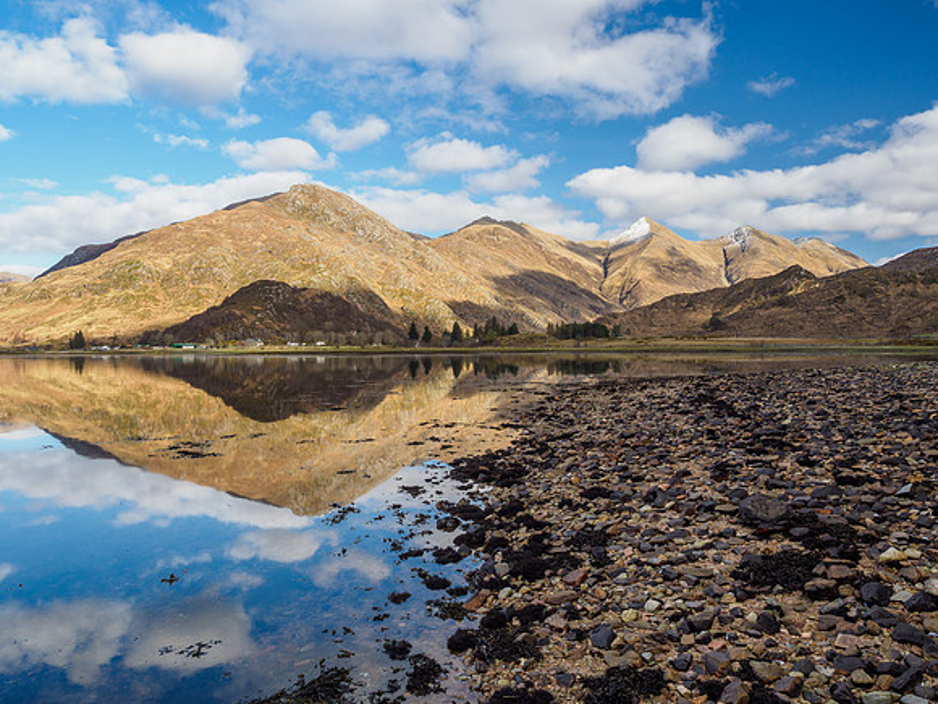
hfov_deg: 71.6
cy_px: 352
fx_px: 650
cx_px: 469
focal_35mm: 24
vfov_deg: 56.8
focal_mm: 12
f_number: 7.1
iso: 200
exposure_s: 1/100
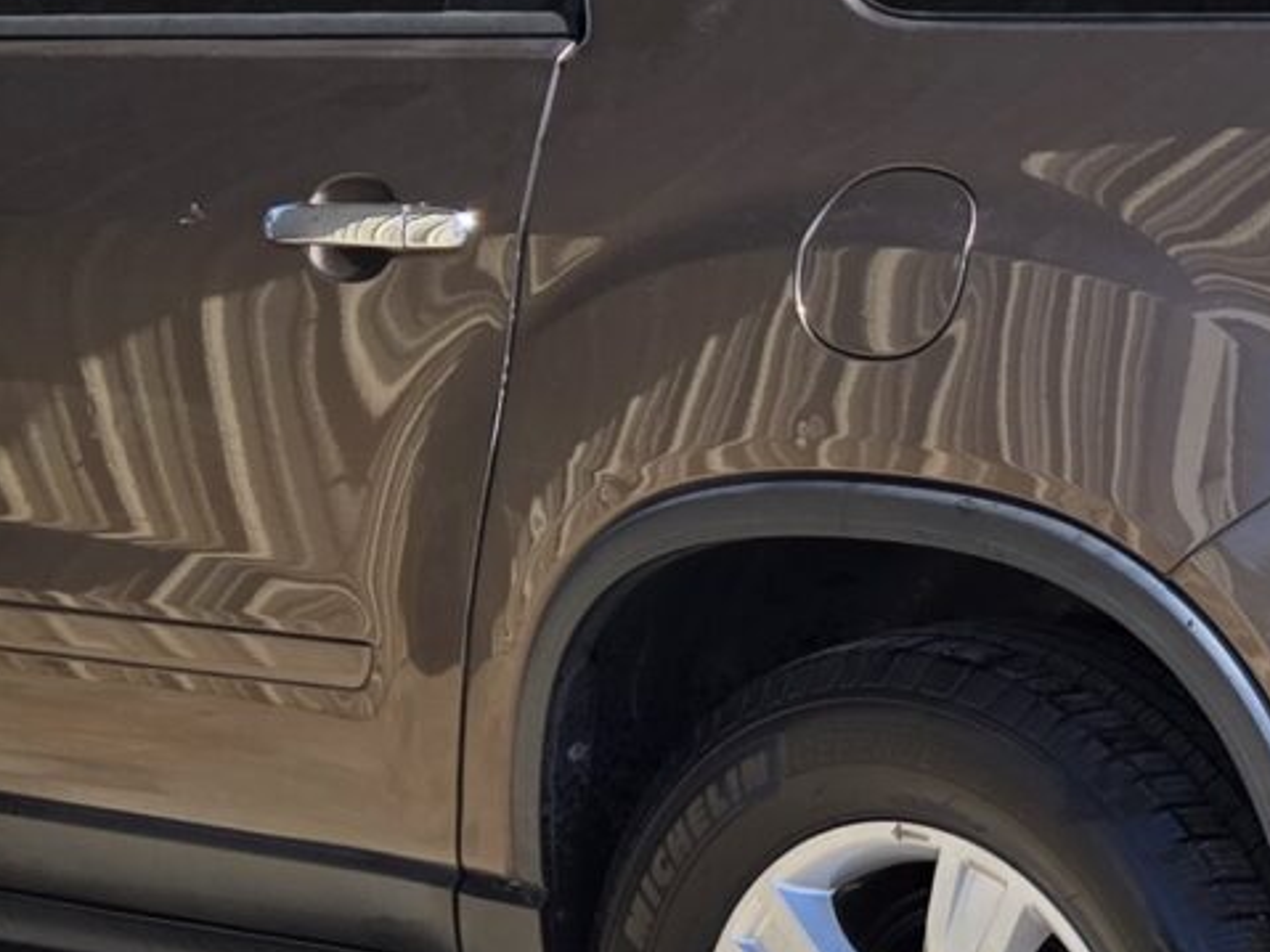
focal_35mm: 123
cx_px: 1845
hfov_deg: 15.0
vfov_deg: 12.0
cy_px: 721
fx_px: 4512
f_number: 1.8
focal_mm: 5.4
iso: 25
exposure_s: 1/900
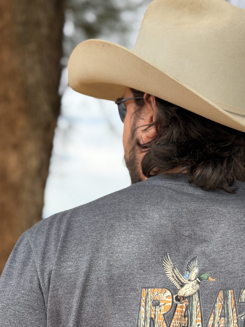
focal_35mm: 74
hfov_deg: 19.8
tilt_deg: +2.3
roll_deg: -3.0
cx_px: 169
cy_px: 248
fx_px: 699
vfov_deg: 26.0
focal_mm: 6.76
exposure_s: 1/1678
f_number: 1.78
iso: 100
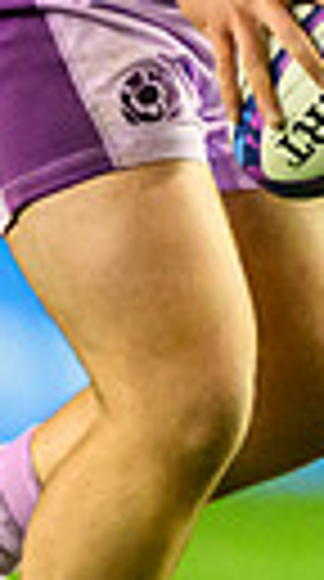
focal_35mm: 4466
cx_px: 509
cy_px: 440
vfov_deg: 0.5
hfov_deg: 0.3
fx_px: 68615
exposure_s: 1/1000
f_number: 4
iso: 10000
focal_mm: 560
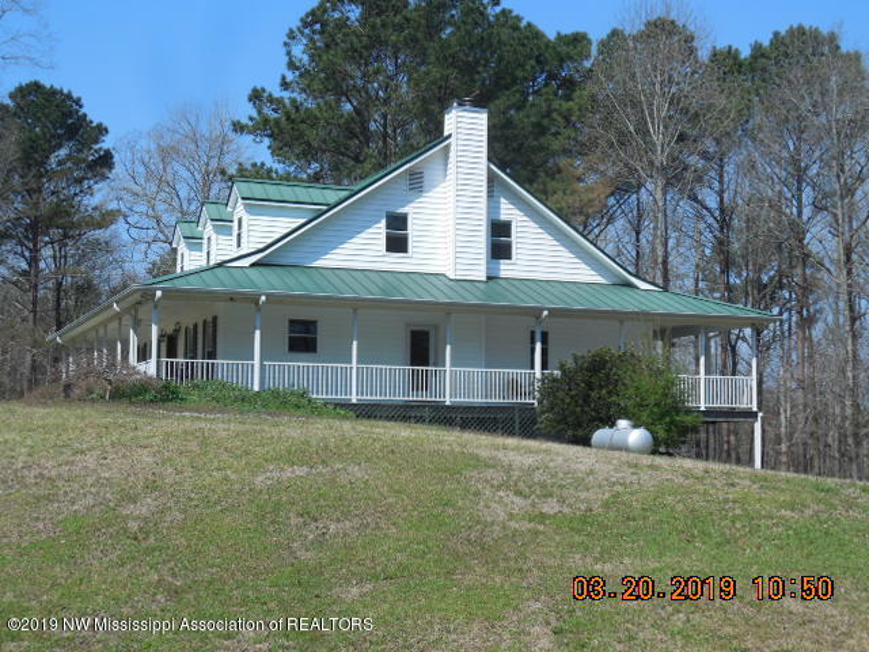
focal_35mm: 66
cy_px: 326
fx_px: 1657
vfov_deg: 22.3
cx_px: 434
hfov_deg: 29.4
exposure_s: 1/1250
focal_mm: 10.9
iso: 125
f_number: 4.2
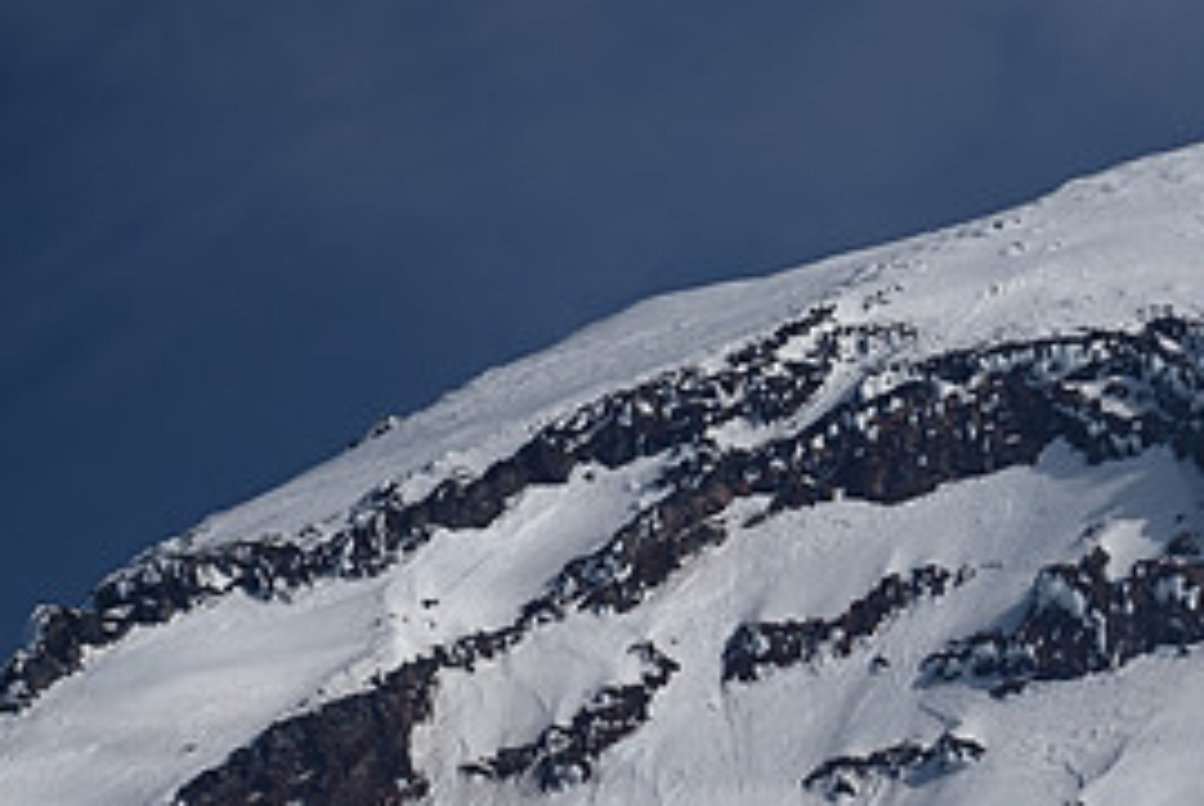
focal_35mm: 1293
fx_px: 43290
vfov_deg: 1.1
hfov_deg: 1.6
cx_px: 1106
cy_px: 728
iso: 100
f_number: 6.3
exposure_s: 1/1600
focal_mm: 600
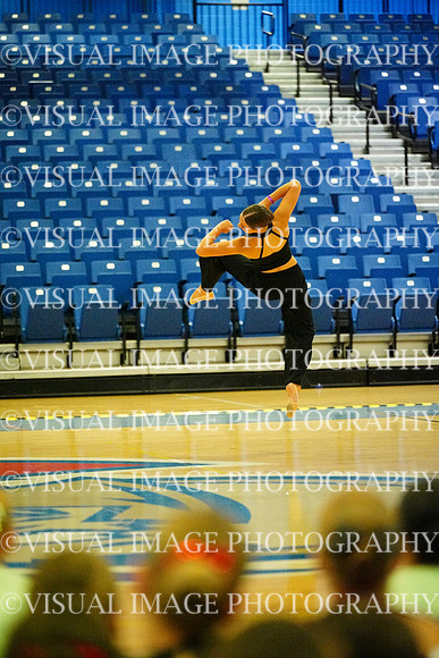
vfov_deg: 13.7
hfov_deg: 9.2
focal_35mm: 150
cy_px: 329
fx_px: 2742
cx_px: 220
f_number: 2.8
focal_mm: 150
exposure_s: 1/1600
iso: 25600
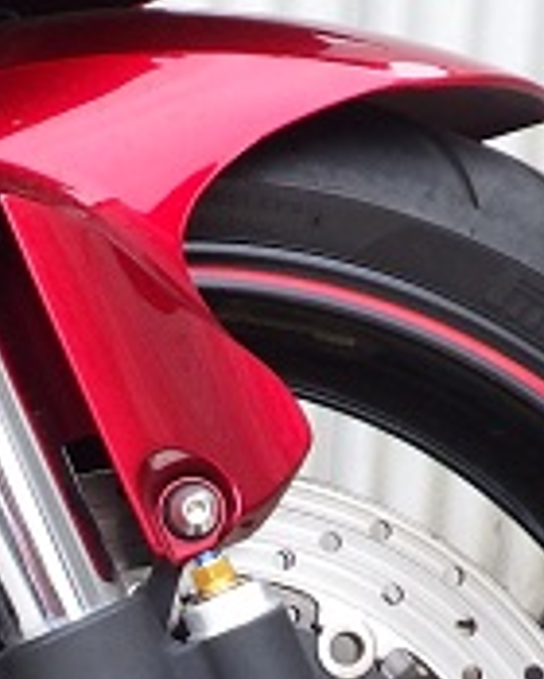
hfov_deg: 13.7
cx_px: -74
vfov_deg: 16.8
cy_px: 778
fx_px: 2214
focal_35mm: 110
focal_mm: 5
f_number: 3.5
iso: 125
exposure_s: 1/160
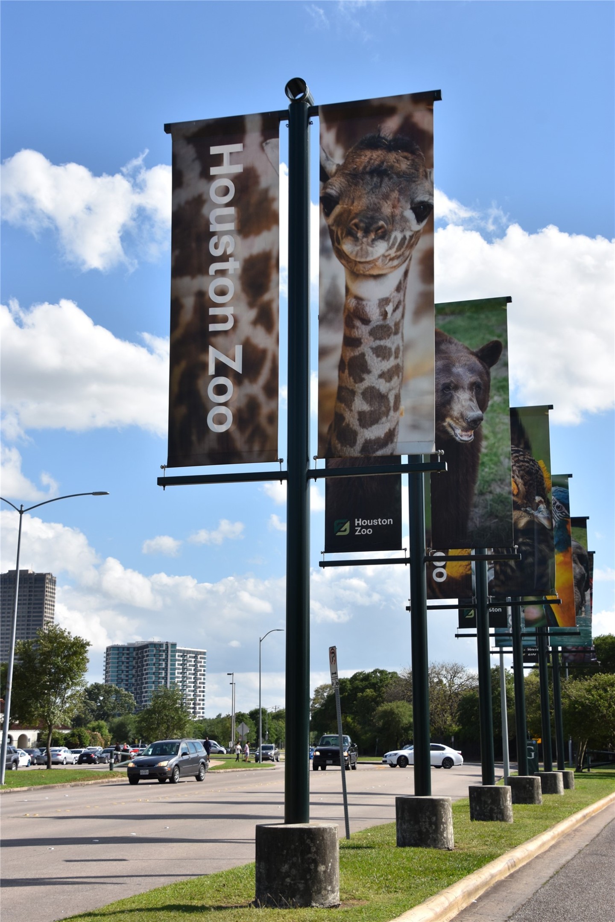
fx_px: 1230
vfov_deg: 41.1
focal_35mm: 48
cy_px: 461
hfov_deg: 28.1
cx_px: 308
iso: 140
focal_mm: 32
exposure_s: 1/500
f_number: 8
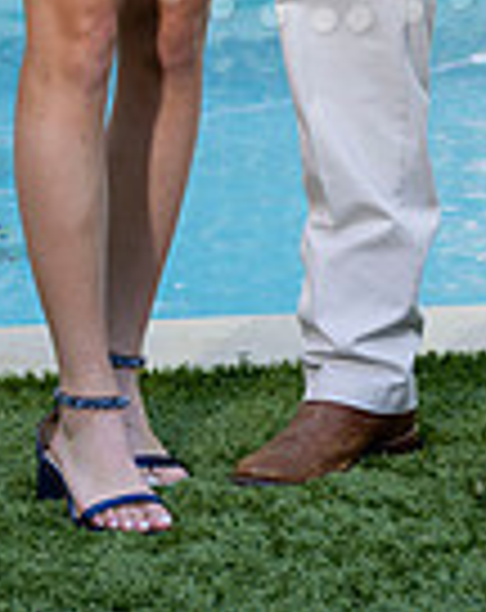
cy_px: -396
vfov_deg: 7.0
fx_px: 4895
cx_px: 324
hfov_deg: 5.7
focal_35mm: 271
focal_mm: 87
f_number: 5
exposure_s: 1/200
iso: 400
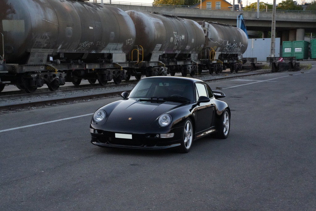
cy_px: 106
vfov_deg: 18.2
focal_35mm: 75
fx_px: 658
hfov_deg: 27.0
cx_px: 158
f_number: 18
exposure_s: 1/400
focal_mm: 75
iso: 12800
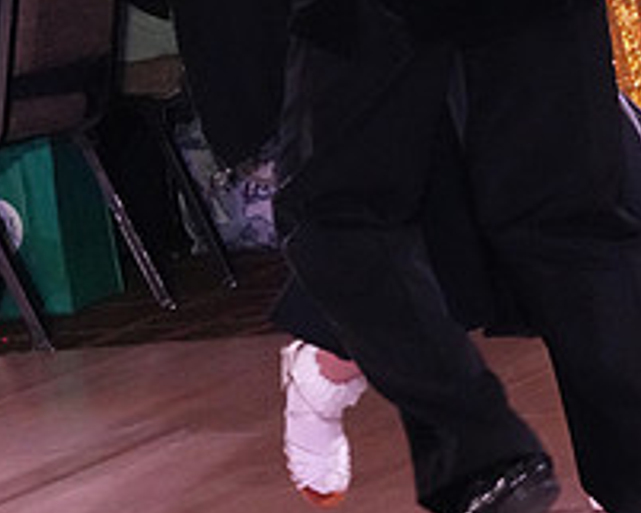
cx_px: 496
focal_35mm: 238
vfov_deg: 6.4
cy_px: -207
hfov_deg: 8.1
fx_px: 4517
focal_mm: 59
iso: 8000
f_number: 9
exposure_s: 1/250
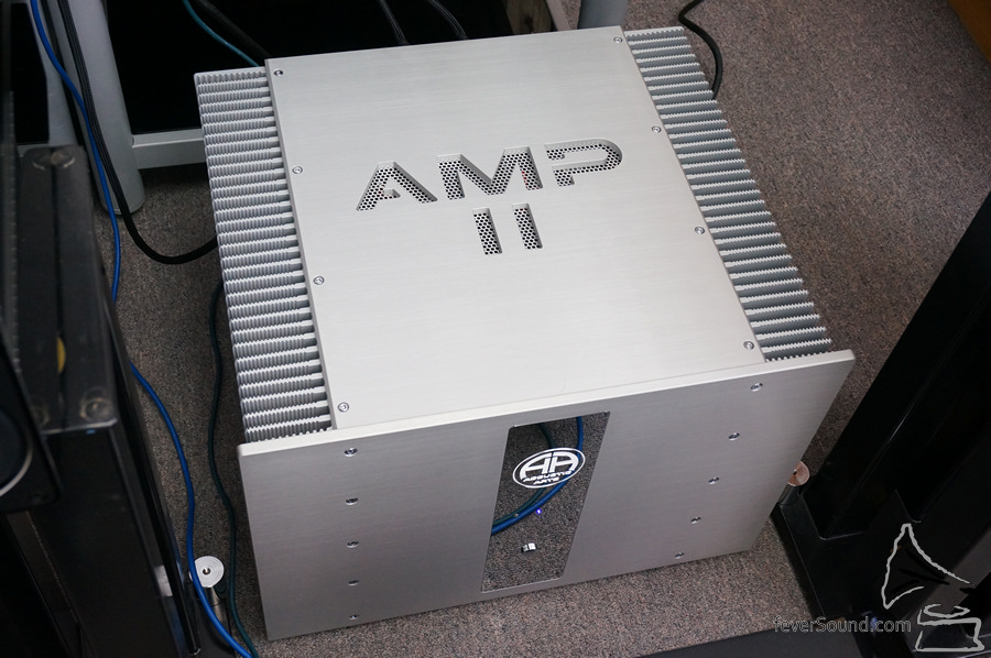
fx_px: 1196
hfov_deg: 45.0
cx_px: 496
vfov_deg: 30.8
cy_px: 329
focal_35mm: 44
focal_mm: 29
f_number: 6.3
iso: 1600
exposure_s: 1/60
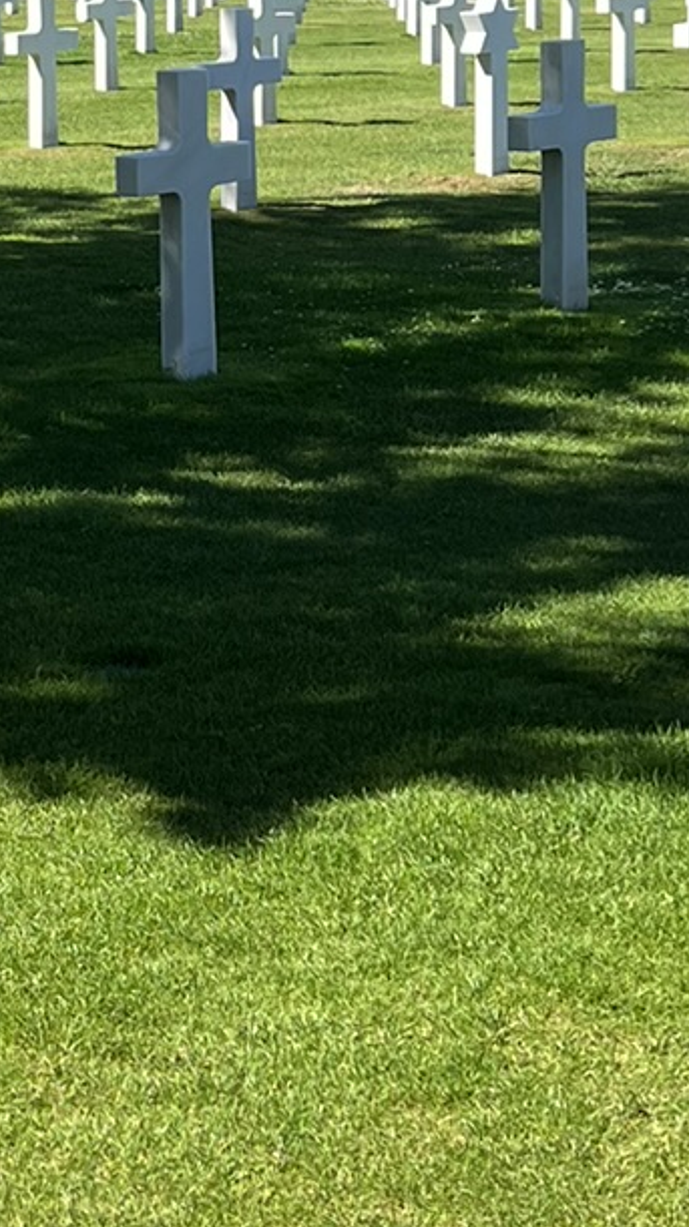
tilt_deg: -4.5
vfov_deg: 22.1
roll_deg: +2.0
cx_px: -275
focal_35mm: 95
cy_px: 209
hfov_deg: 12.2
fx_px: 3090
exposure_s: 1/2762
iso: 50
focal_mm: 5.7
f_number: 1.5
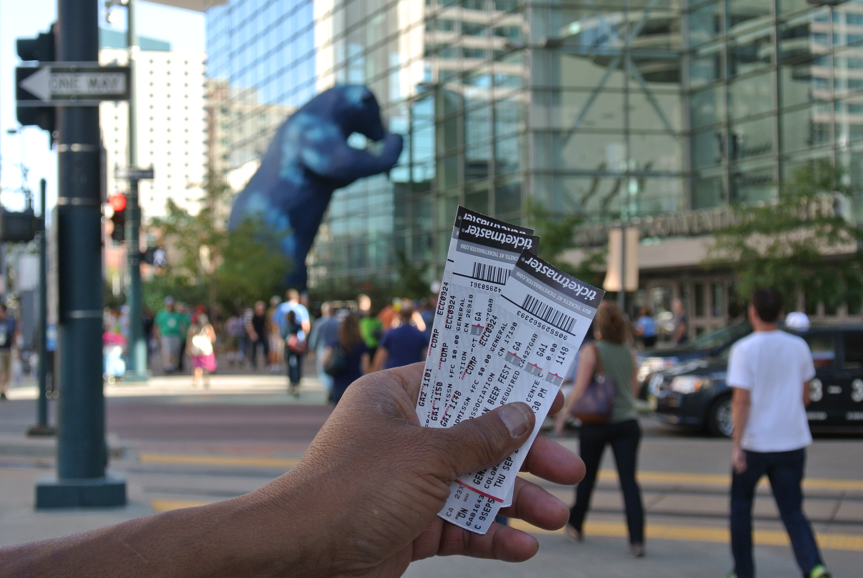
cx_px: 432
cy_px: 289
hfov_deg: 32.8
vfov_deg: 22.3
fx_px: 1464
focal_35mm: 61
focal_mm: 22.7
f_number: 5
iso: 200
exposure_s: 1/200
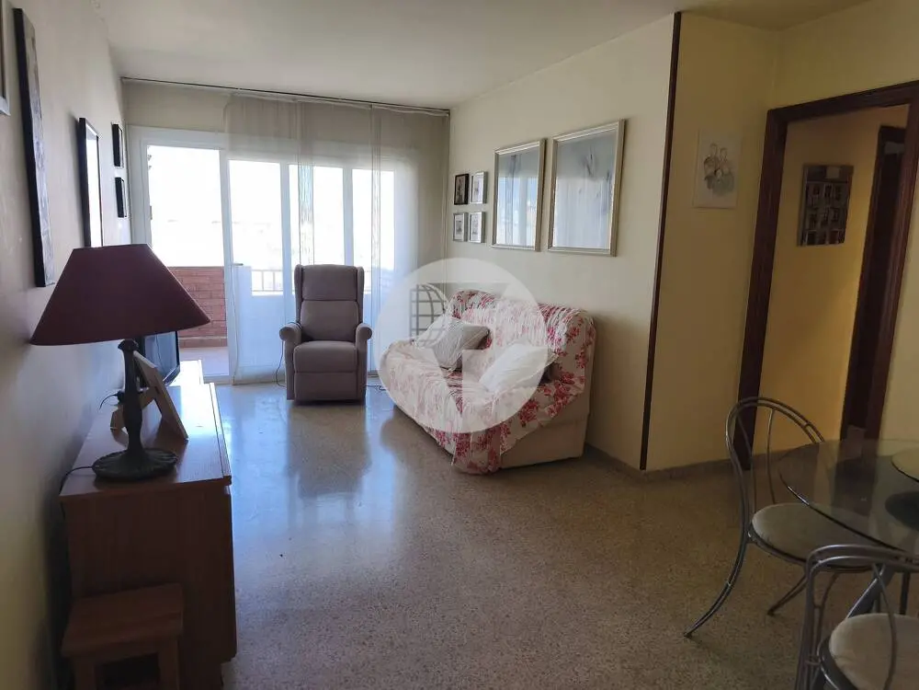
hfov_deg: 73.9
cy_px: 345
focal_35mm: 23
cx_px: 460
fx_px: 611
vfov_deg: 58.9
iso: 160
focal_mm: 6.18
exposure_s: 1/100
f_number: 1.65
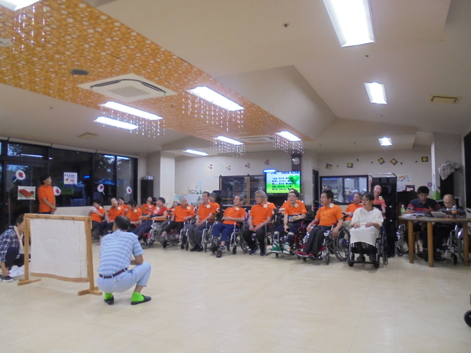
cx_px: 236
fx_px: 354
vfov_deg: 53.1
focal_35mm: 26
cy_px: 176
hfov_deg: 67.3
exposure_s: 1/30
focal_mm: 4.6
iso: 250
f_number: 3.5
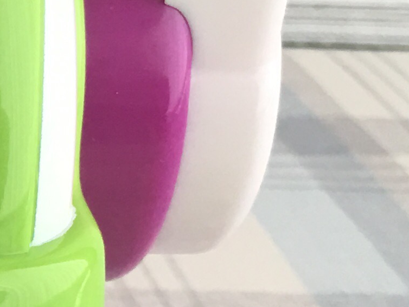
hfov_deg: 11.8
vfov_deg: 9.5
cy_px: 261
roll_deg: -3.2
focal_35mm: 155
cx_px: -331
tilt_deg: -24.9
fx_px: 1832
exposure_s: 1/33
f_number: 2.2
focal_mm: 4.15
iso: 32
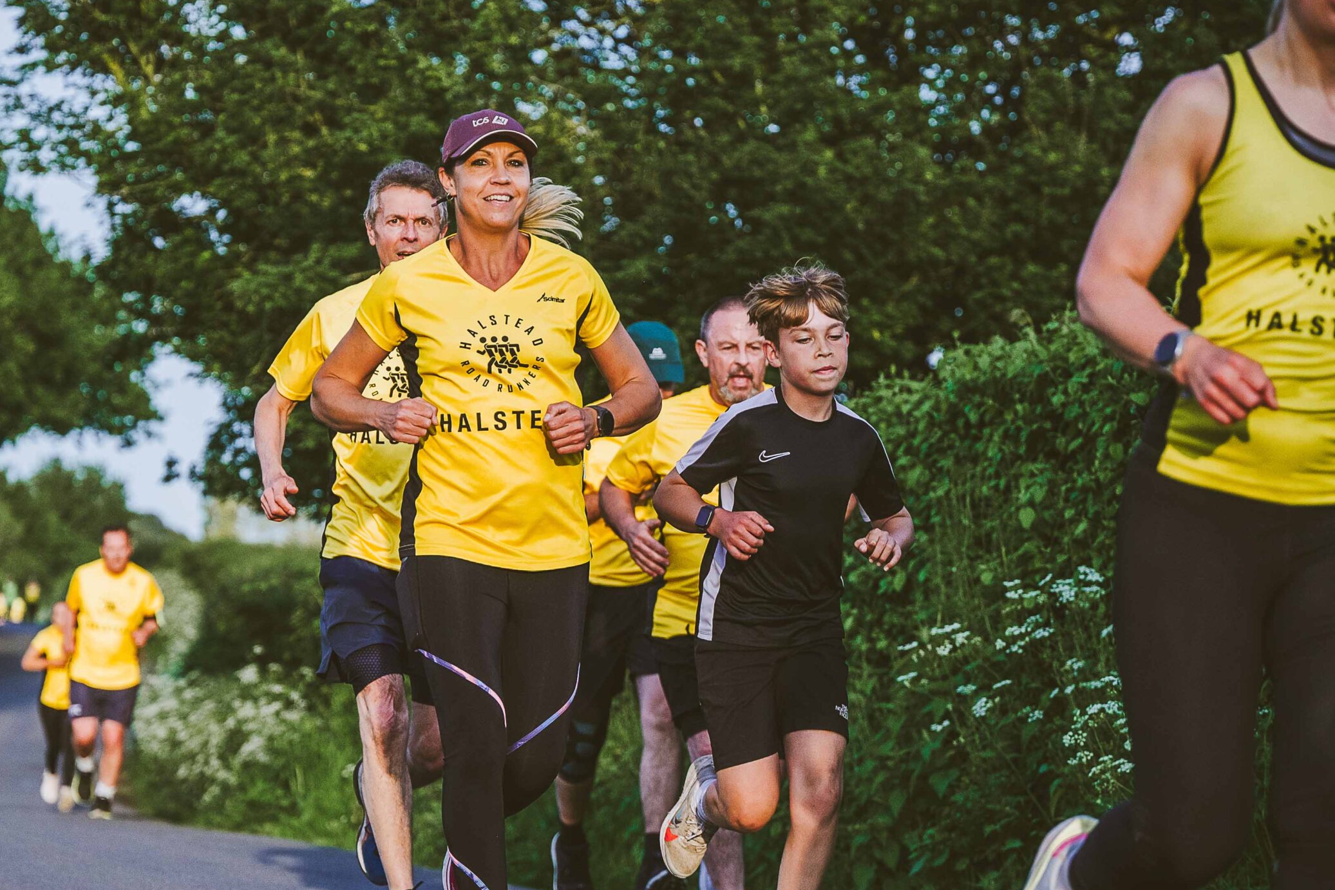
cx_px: 551
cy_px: 497
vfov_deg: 9.7
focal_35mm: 142
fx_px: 5265
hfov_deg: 14.4
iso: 500
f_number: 2.8
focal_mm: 77
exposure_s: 1/4000
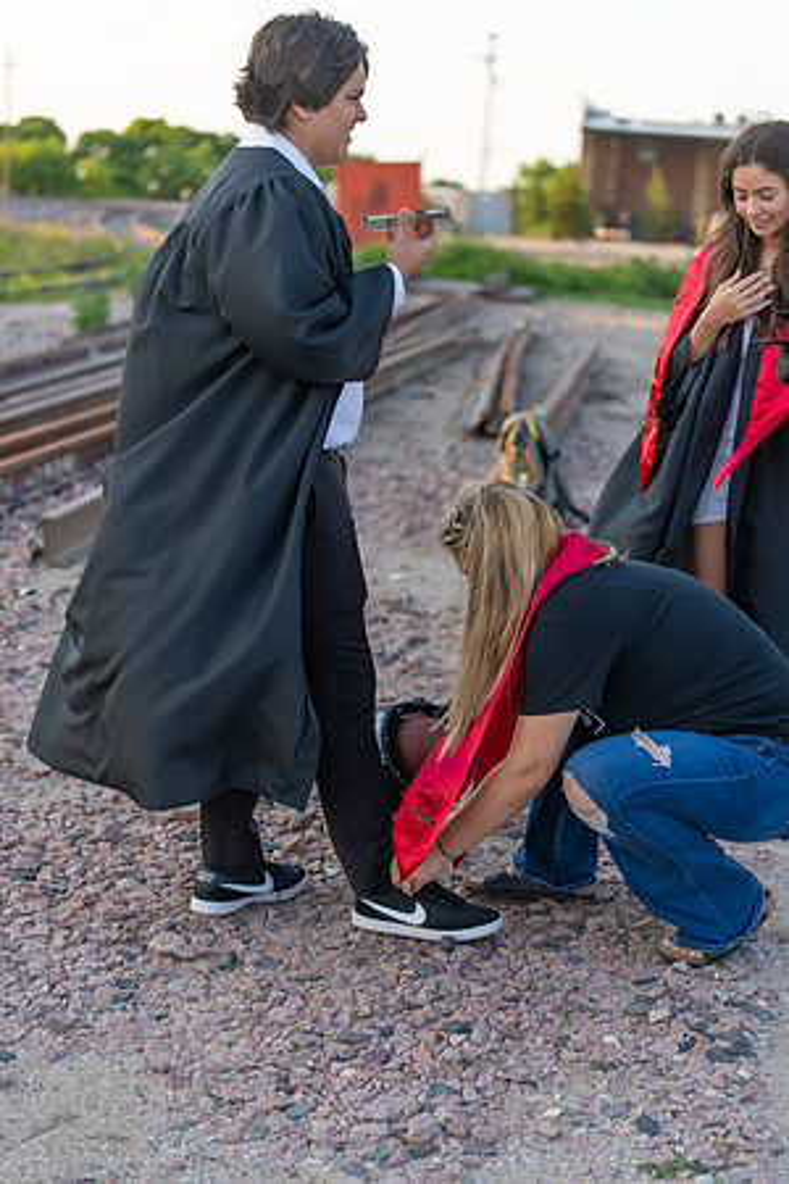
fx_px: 2301
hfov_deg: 19.5
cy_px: 592
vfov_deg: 28.8
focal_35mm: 70
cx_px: 394
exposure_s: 1/320
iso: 160
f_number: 2.8
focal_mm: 70
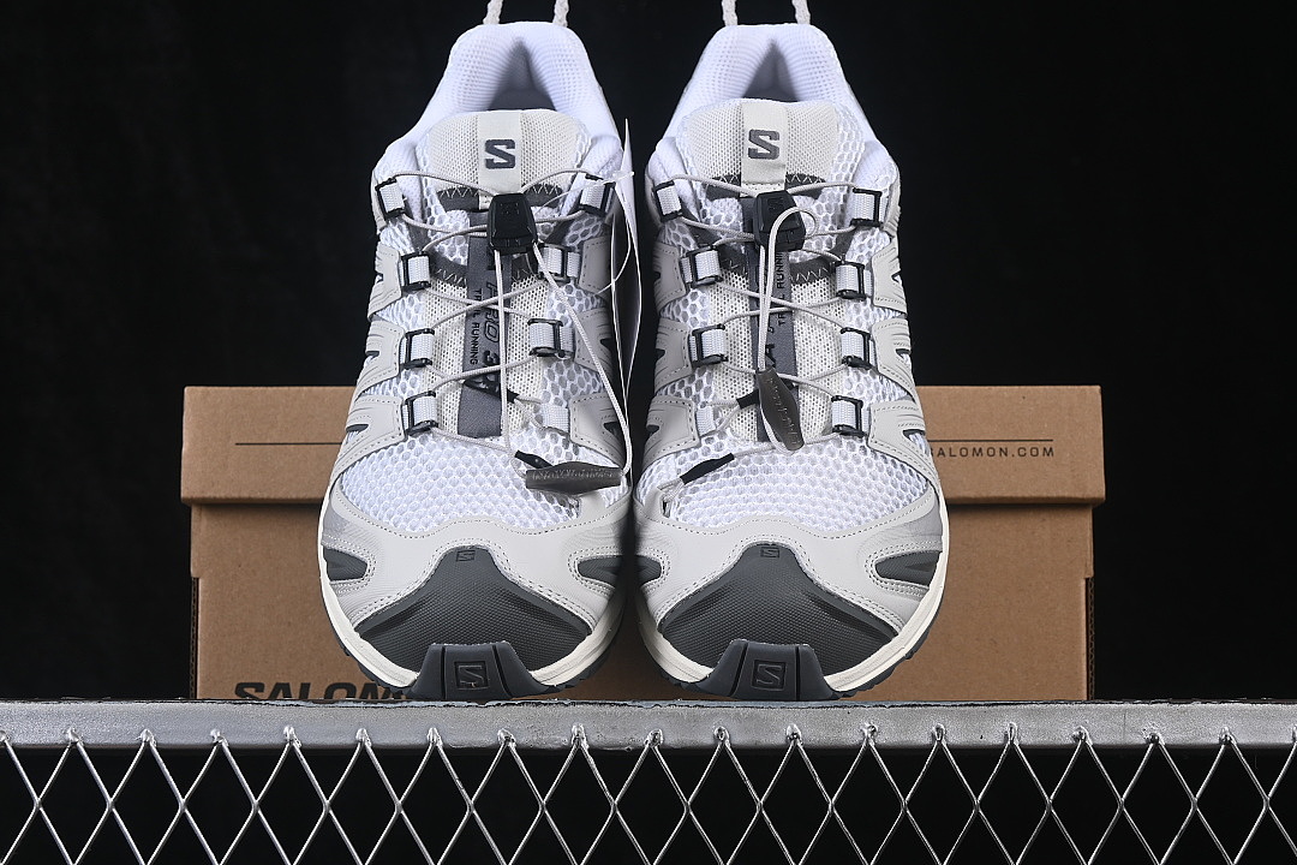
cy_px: 432
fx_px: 2702
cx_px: 648
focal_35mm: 75
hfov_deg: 27.0
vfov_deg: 18.2
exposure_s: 1/80
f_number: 8
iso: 160
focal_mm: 50
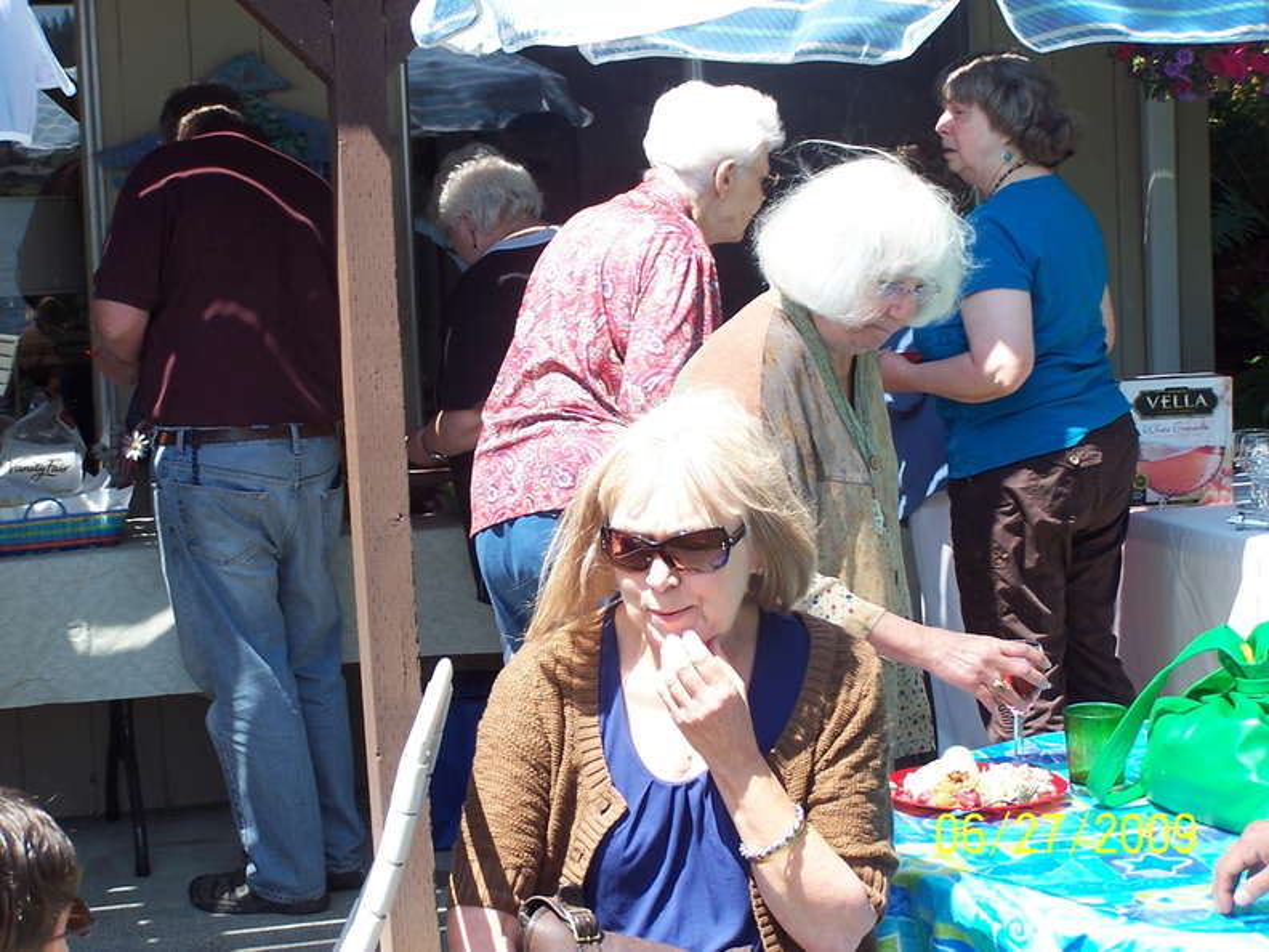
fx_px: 3006
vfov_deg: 18.0
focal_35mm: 82
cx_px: 634
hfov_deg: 23.8
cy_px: 476
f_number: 3.2
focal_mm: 13.7
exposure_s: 1/250
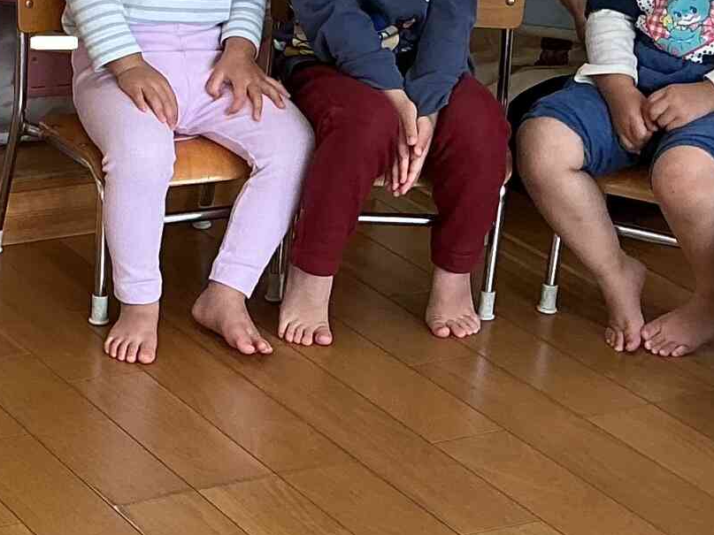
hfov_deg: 16.7
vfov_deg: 12.7
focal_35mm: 116
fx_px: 2392
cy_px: 386
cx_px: 42
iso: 40
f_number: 1.8
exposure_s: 1/60
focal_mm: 3
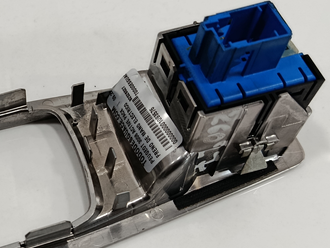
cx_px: 37
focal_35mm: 56
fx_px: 534
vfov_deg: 26.0
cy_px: 151
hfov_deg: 32.7
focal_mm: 5.24
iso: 836
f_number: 1.7
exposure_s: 1/100
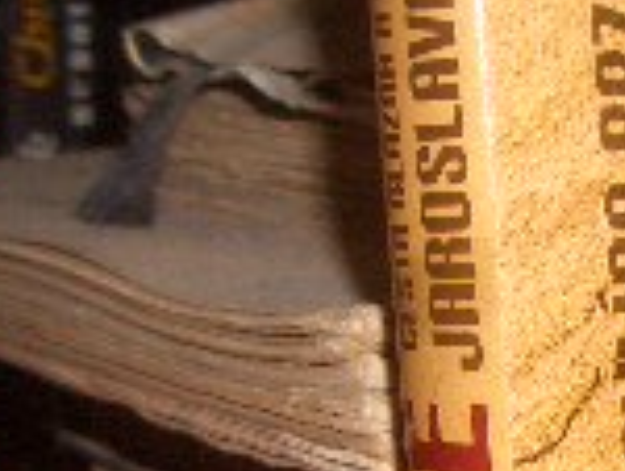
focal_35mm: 149
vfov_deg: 9.9
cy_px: 529
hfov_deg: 12.9
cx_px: 742
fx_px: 2695
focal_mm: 5.8
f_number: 2.6
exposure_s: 1/60
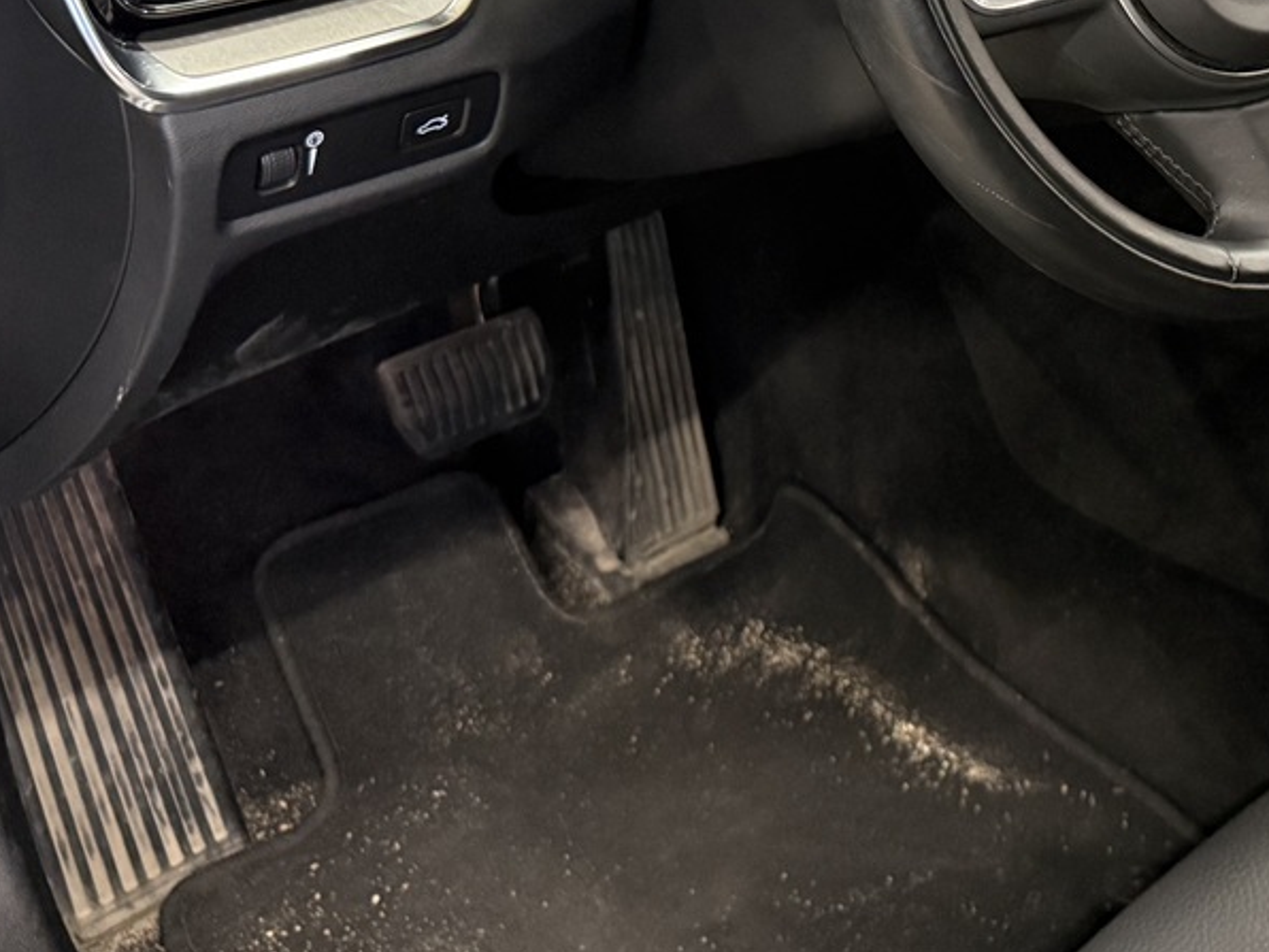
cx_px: 1128
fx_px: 2126
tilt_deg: -20.2
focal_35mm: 58
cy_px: -68
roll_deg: -2.8
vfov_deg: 23.8
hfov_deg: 31.7
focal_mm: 6.76
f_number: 1.78
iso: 500
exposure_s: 1/60
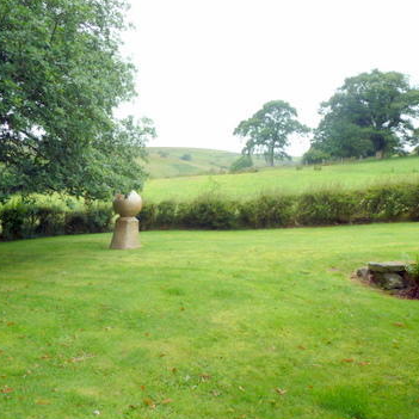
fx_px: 397
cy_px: 209
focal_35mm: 29
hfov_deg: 55.1
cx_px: 160
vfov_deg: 55.6
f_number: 3.3
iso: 100
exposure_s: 1/80
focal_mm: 4.3
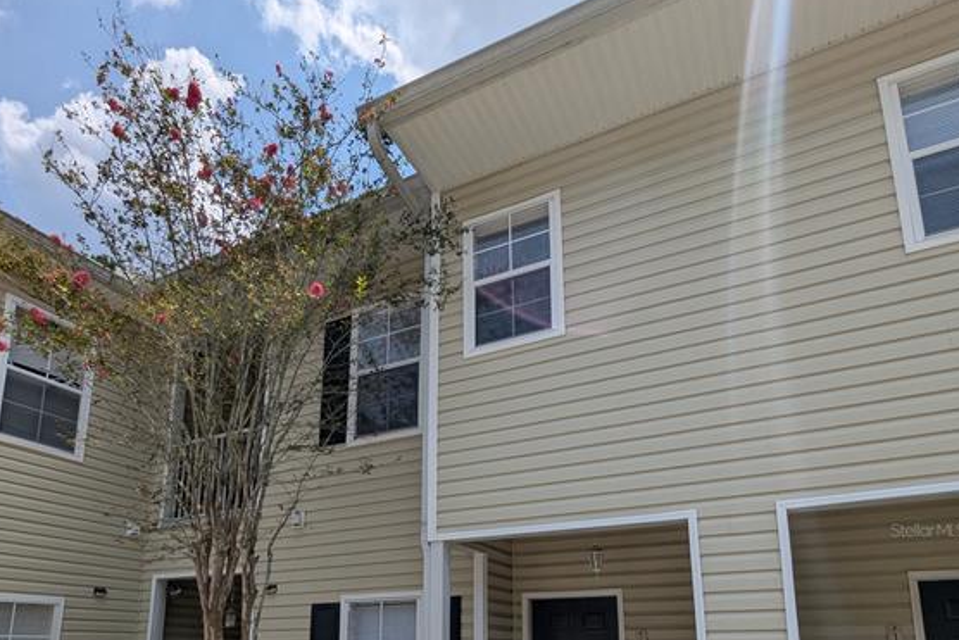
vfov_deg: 51.0
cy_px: 530
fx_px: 613
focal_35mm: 23
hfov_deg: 76.1
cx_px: 471
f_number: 2.2
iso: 52
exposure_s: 1/2632
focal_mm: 2.35
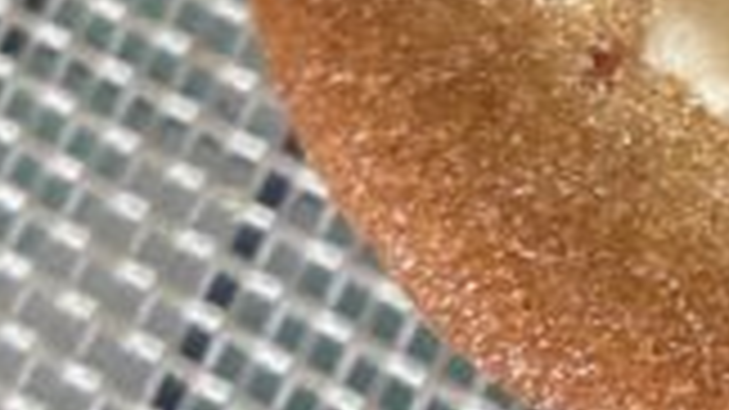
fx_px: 2164
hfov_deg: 18.2
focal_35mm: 112
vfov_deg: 10.5
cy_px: -189
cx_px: 871
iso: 640
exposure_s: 1/32
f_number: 1.8
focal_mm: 4.25
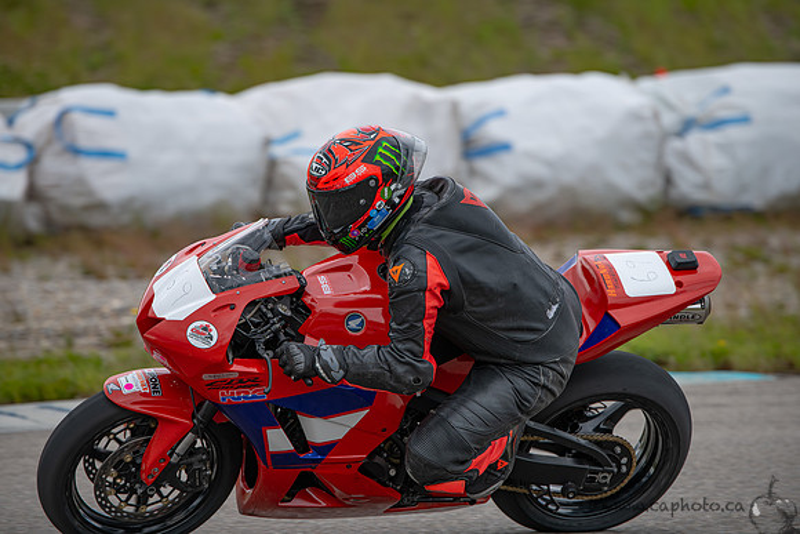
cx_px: 400
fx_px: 4445
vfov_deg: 6.9
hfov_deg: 10.3
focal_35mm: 200
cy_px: 267
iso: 110
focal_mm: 200
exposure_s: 1/1250
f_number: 3.5
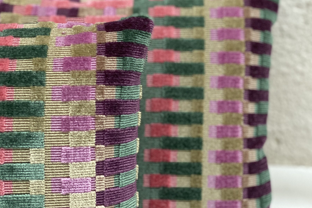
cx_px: 150
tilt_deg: -22.7
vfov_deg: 17.6
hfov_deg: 26.3
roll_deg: -0.6
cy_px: 42
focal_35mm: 77
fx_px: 667
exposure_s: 1/105
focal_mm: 6
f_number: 2
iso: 250
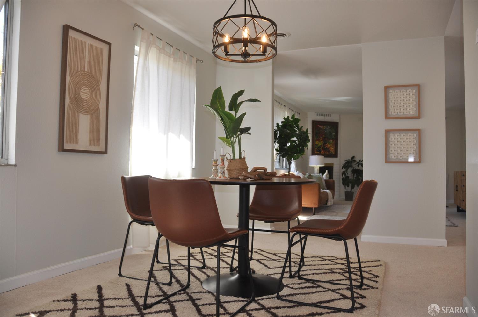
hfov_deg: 67.5
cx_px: 239
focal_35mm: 27
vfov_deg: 47.8
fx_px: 358
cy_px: 158
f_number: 4
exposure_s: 1/200
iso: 400
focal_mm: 18
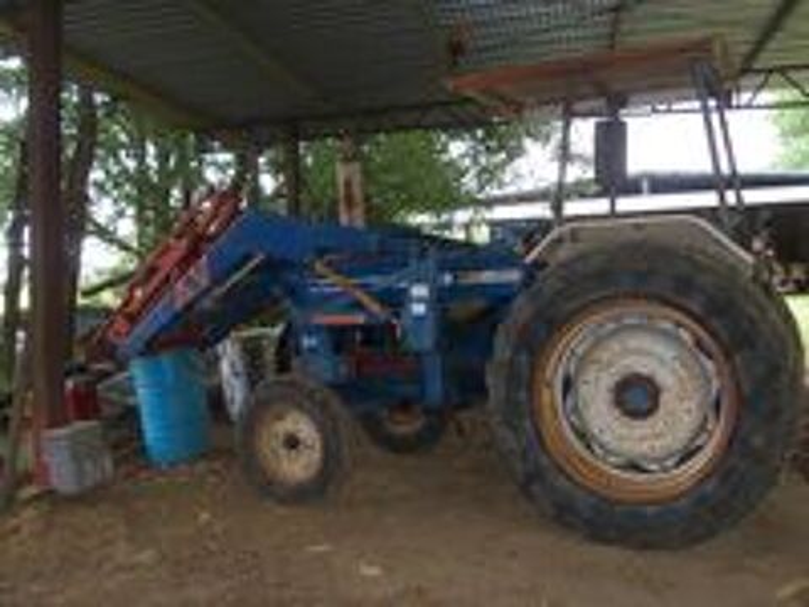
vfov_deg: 40.7
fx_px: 818
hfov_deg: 52.6
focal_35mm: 35
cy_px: 304
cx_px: 404
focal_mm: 6
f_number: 2.8
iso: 80
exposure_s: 1/60
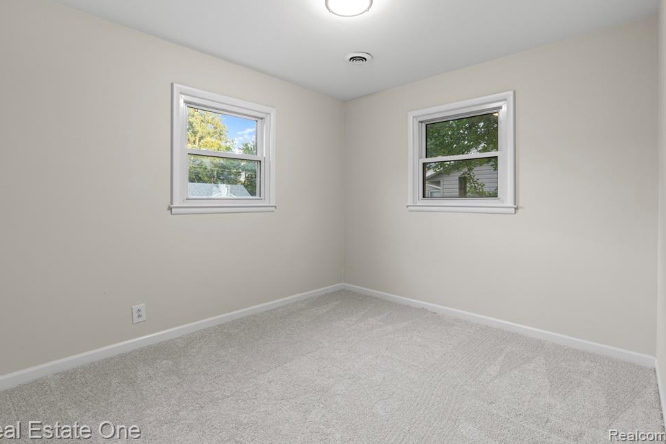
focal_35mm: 17
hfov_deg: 93.3
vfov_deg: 70.4
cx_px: 324
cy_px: 210
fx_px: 314
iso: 400
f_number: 8
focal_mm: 16
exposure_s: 1/2.5
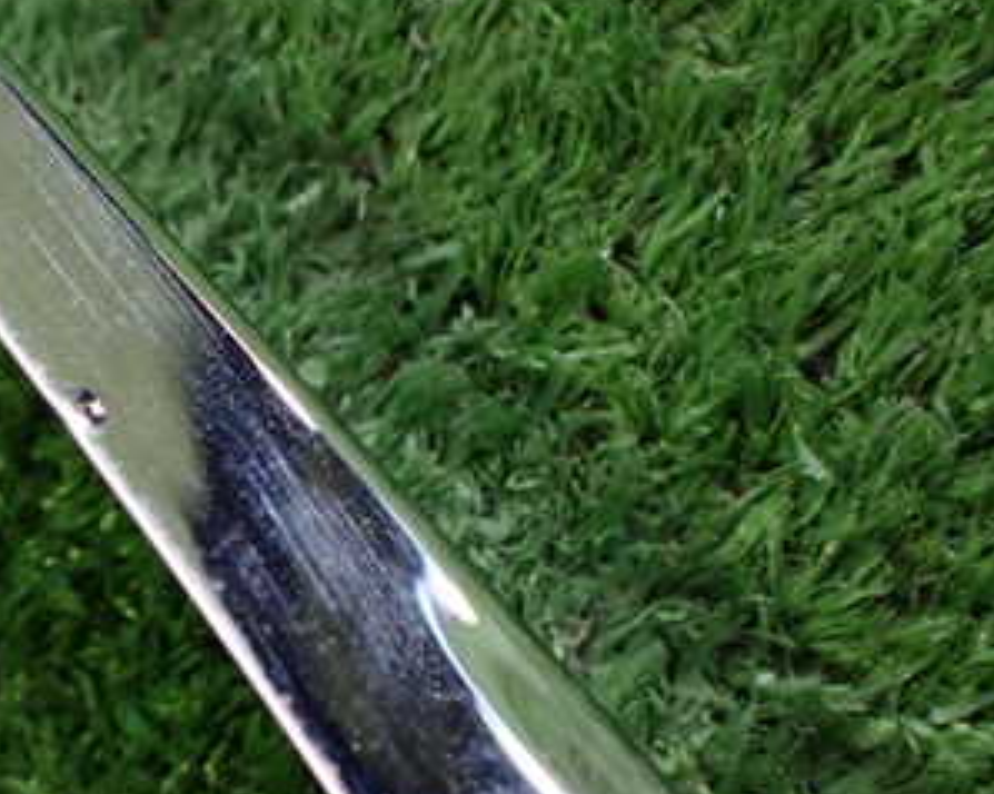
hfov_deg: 30.7
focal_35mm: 59
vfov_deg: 25.5
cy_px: 570
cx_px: 113
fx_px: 1735
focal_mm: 5.4
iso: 800
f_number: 2.3
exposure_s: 1/125
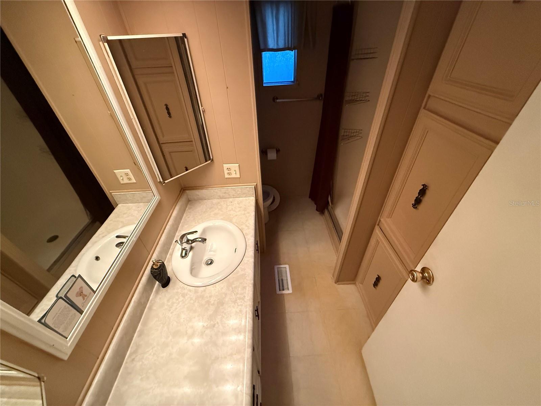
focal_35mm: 14
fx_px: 219
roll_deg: +1.6
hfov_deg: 102.1
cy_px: 203
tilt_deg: -37.8
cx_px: 270
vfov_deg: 85.7
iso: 800
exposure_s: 1/60
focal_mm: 2.22
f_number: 2.2
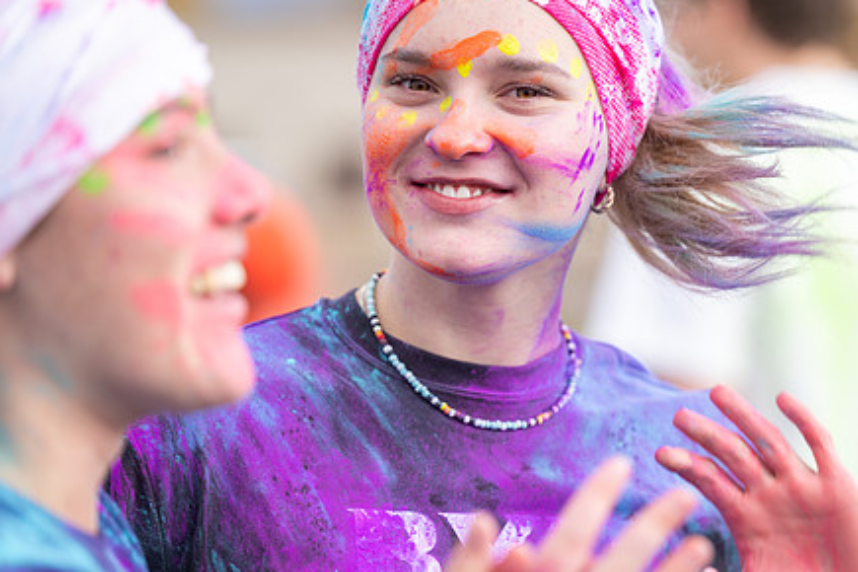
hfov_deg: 11.4
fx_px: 4290
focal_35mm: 180
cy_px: 307
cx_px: 550
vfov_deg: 7.6
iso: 100
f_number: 2.8
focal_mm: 135
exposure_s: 1/500
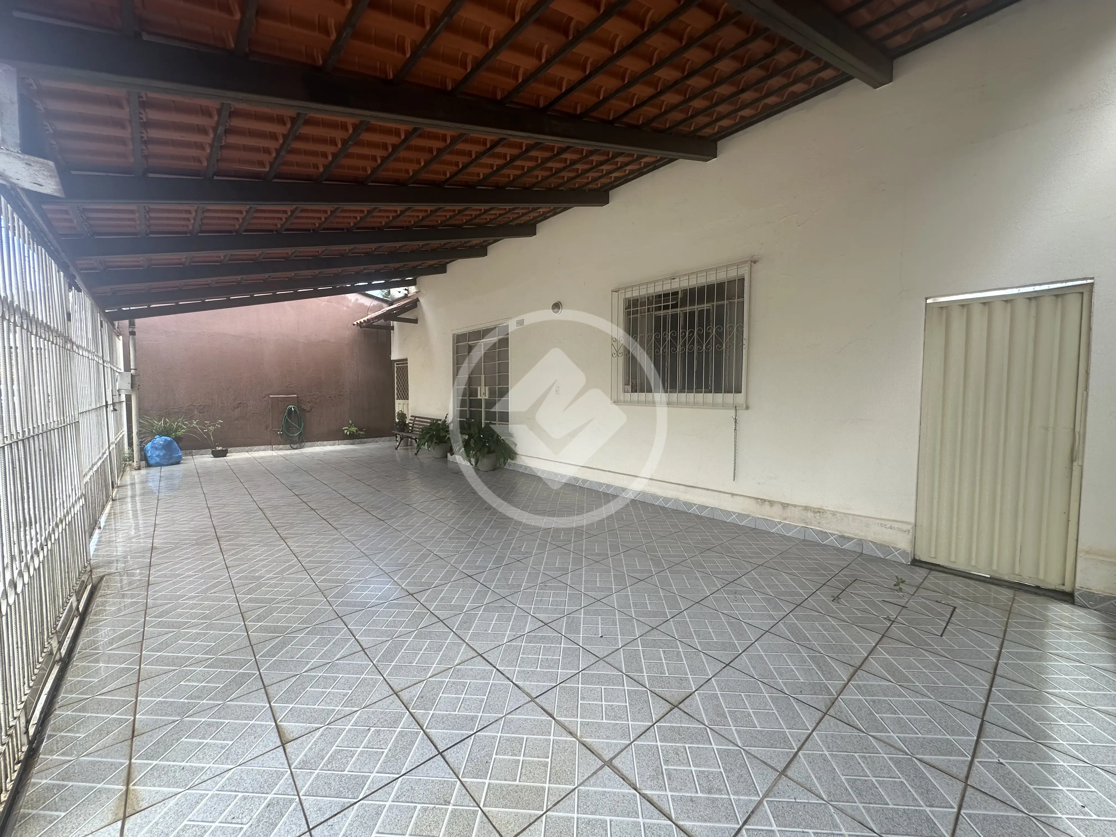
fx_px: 451
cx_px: 558
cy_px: 418
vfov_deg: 85.7
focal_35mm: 14
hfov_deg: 102.1
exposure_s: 1/233
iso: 40
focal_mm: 2.22
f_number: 2.2
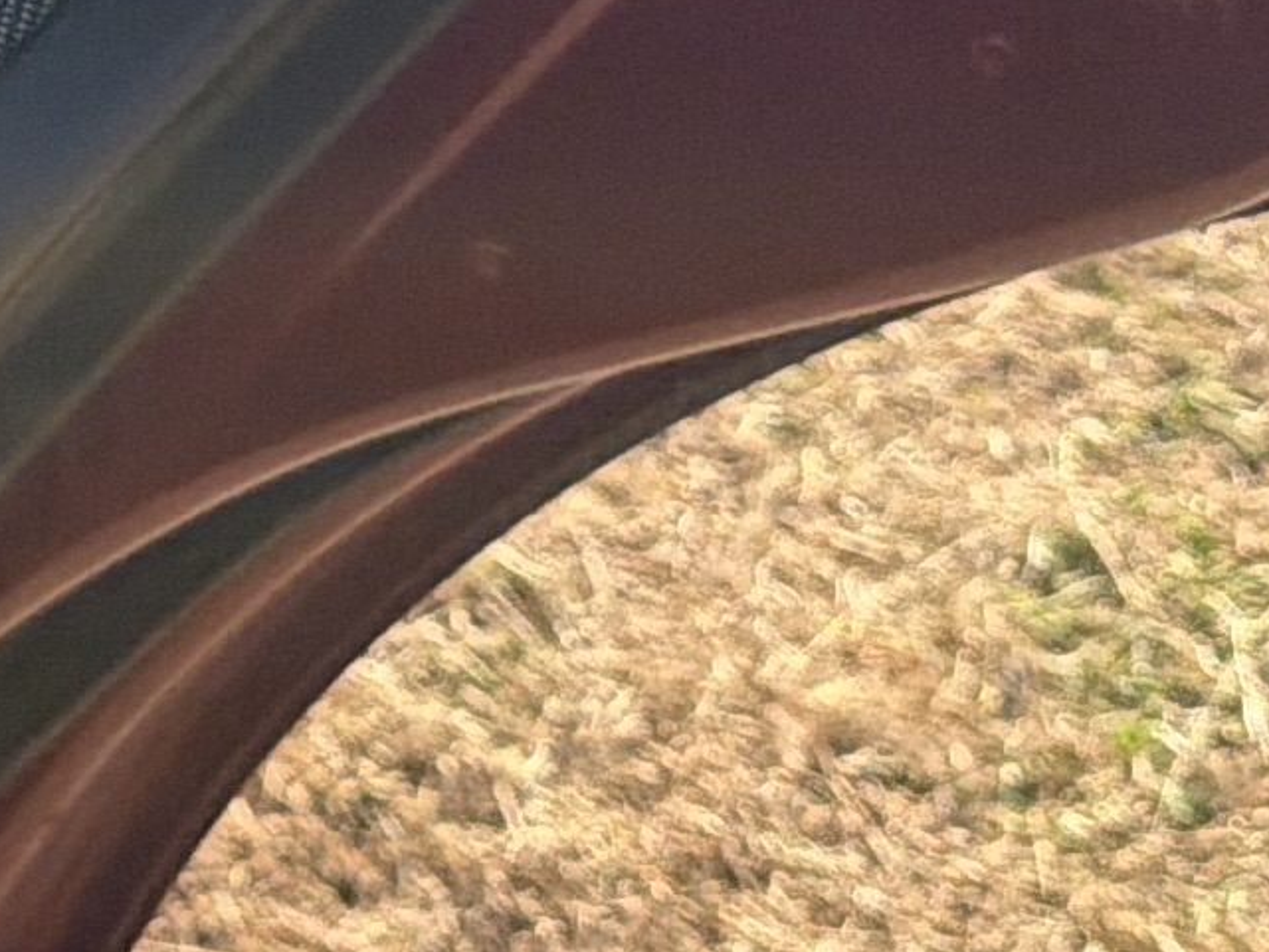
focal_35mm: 151
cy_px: -673
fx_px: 5537
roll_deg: -4.8
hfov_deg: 11.9
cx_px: -1150
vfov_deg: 9.4
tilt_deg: -22.7
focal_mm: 6.76
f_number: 1.78
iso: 320
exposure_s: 1/4405
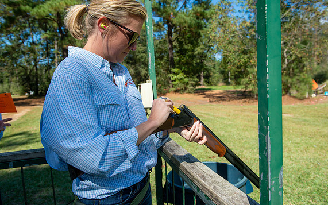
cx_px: 166
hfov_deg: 62.9
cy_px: 98
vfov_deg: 41.8
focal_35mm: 30
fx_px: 268
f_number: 6.3
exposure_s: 1/400
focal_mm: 29
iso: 125
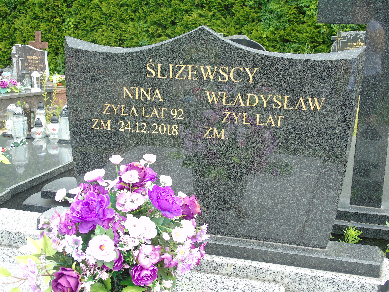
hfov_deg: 41.2
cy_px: 146
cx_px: 194
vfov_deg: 31.5
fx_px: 517
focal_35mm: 46
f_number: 4.1
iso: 80
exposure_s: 1/80
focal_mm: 8.2
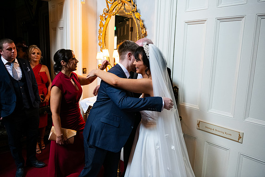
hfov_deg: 65.5
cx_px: 132
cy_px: 88
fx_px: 206
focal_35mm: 28
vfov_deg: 46.4
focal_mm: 28
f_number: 3.5
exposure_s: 1/160
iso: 1600
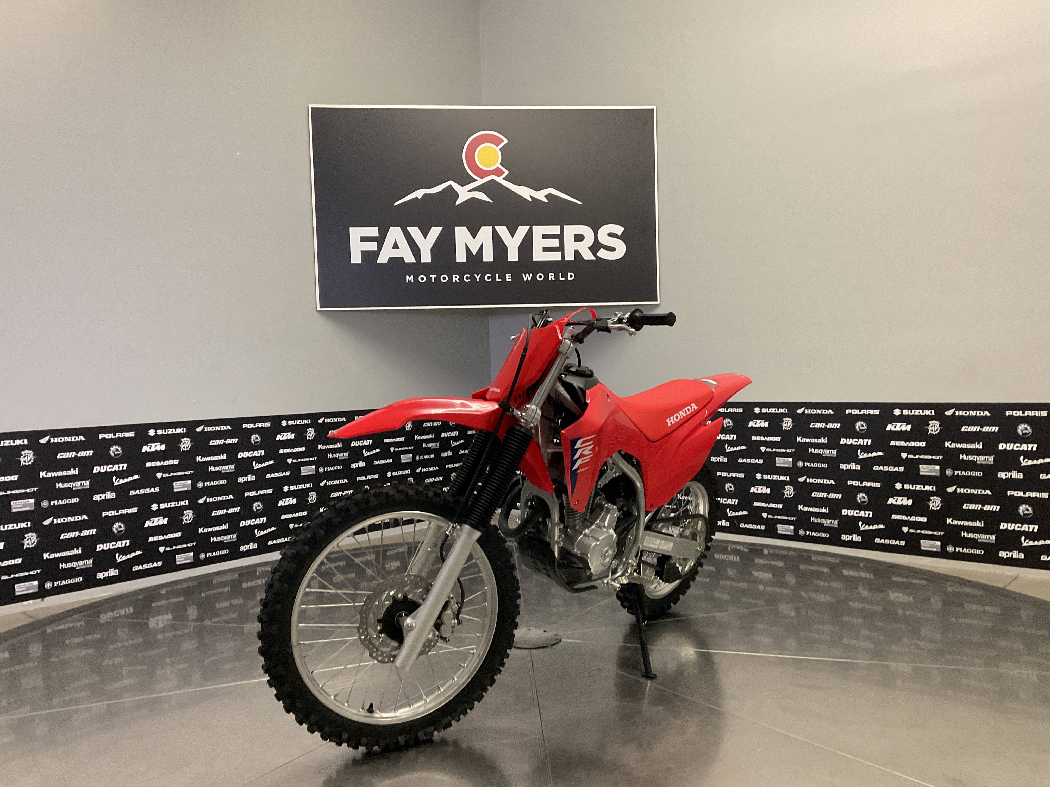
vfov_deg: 48.2
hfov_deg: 61.7
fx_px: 880
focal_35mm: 29
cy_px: 394
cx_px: 525
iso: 200
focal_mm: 3
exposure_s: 1/60
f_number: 1.8
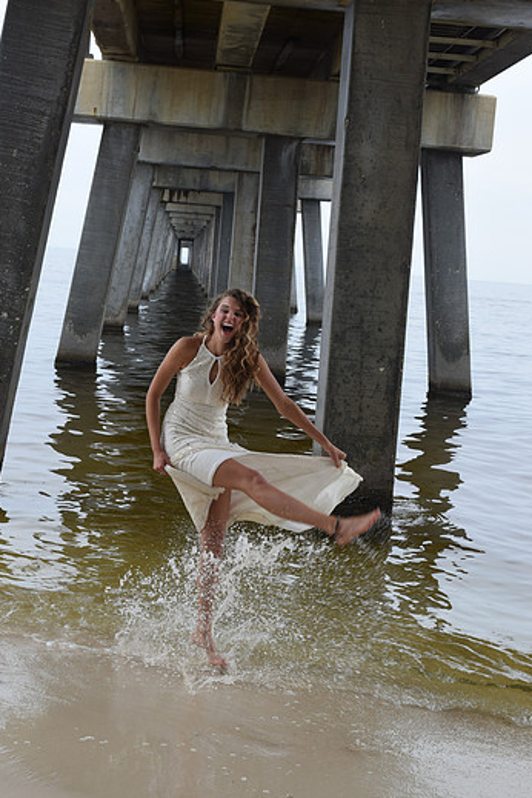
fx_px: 1263
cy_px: 374
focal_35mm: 57
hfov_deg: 23.8
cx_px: 247
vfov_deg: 35.0
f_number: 8
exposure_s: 1/250
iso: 280
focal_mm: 34
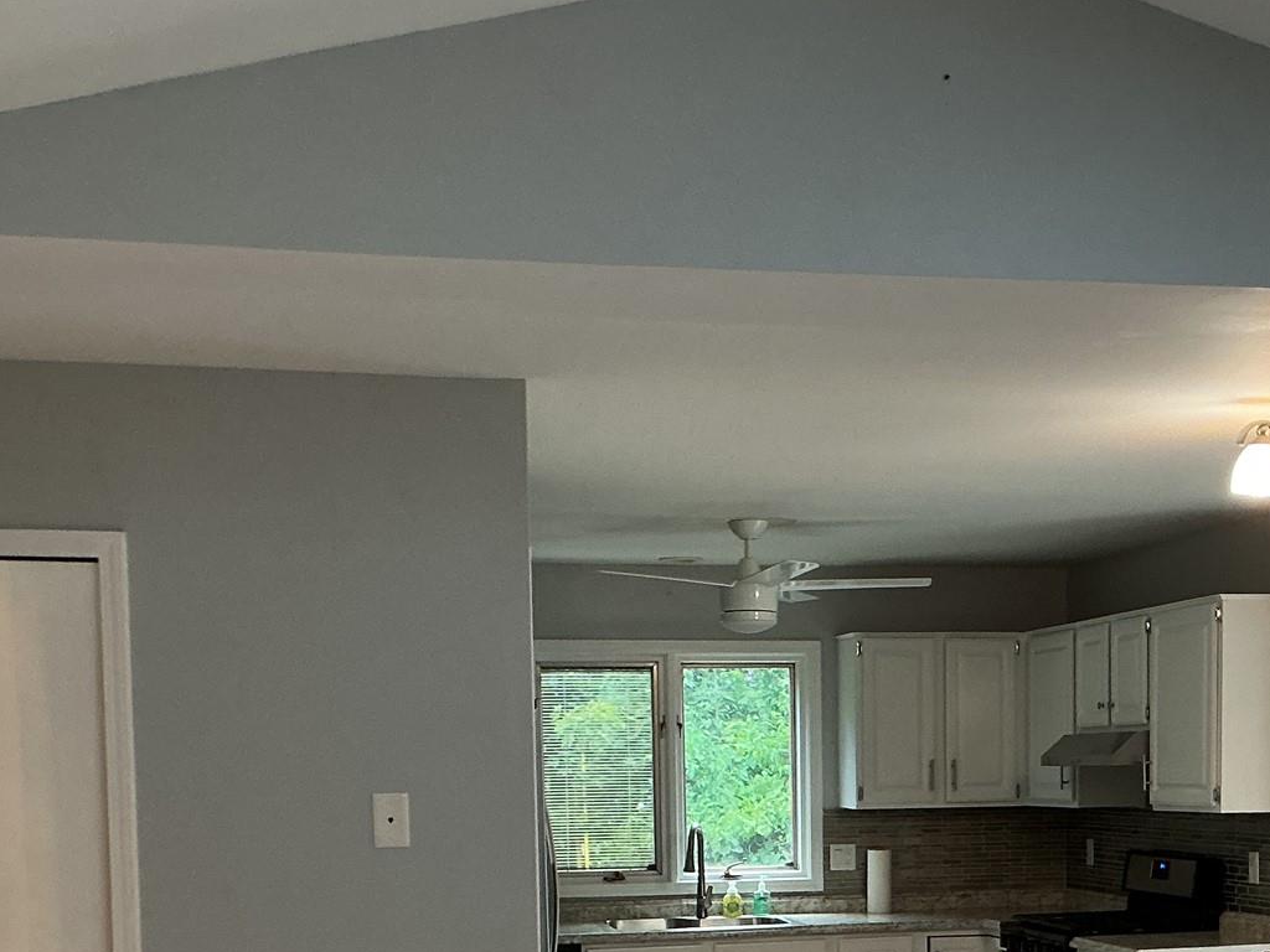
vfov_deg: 24.2
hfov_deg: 33.1
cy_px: 928
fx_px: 2128
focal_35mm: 58
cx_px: 793
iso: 125
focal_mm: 3
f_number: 1.8
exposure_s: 1/60
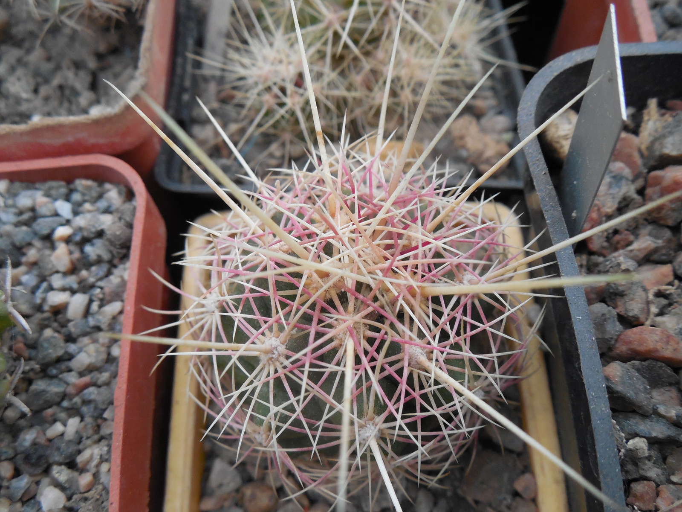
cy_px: 256
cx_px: 341
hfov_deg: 58.4
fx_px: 611
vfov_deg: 45.4
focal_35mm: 31
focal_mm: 5.6
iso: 320
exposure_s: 1/30
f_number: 3.6
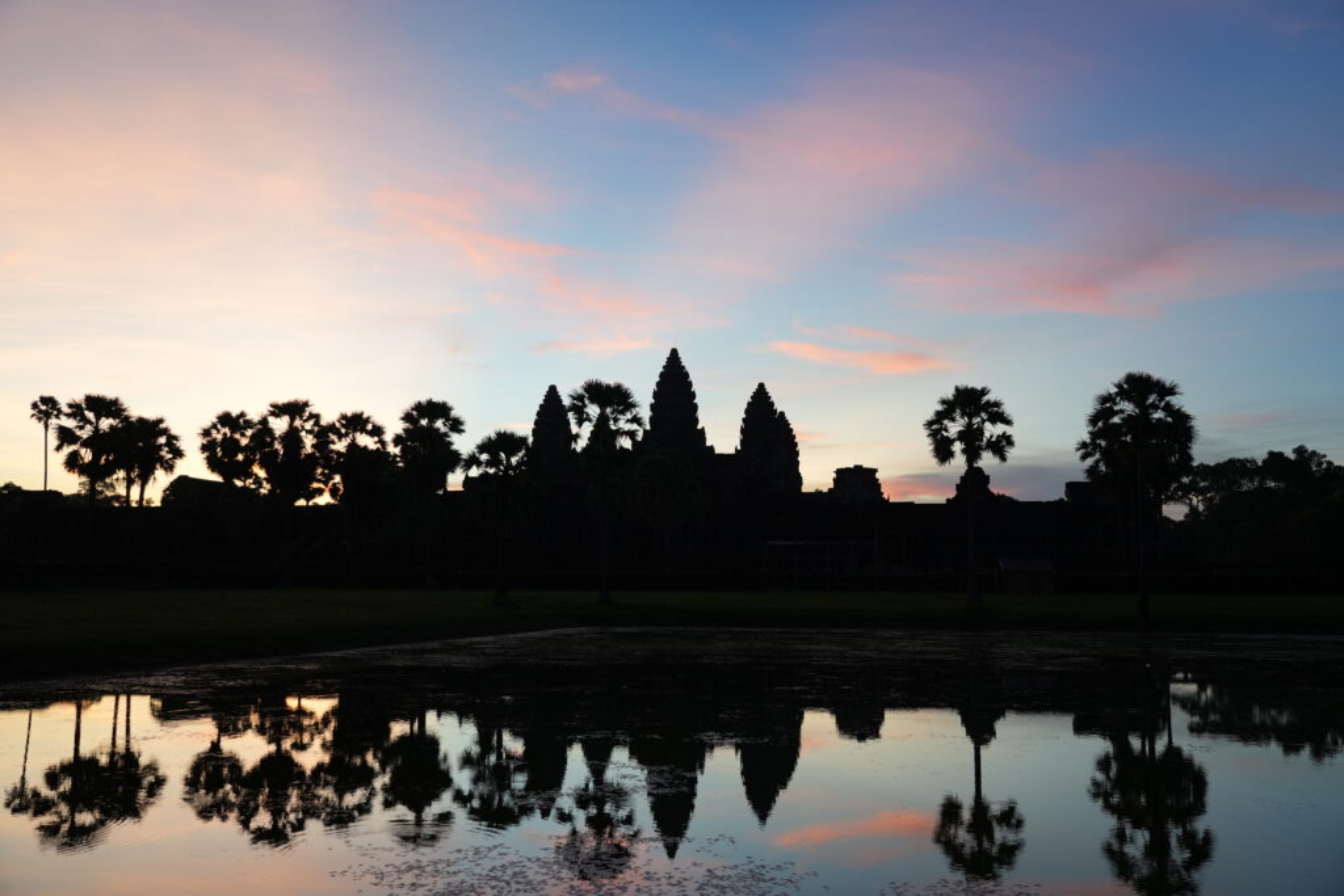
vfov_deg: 40.0
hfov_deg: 57.2
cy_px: 448
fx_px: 1232
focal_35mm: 33
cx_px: 672
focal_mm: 33
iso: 250
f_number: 4
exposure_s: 1/60
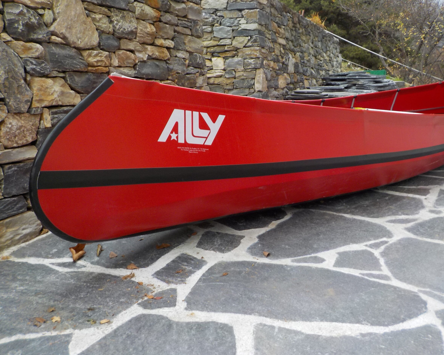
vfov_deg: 45.8
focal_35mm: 32
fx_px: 420
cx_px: 236
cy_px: 178
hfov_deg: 55.6
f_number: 3.3
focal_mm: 4.1
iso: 140
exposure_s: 1/30
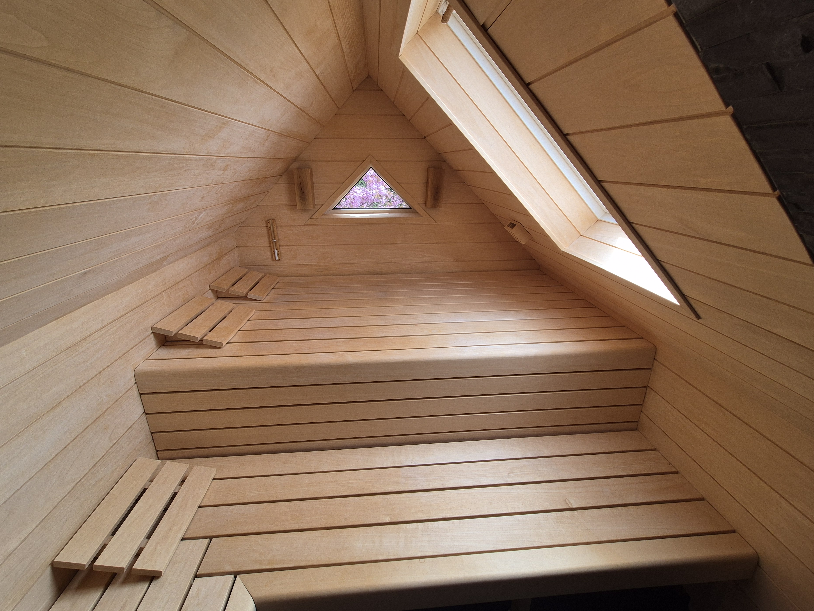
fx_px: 329
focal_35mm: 14
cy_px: 283
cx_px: 406
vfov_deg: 85.5
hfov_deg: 102.1
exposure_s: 1/359
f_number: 2.2
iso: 80
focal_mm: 2.2
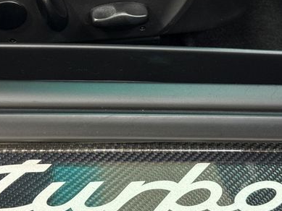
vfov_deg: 18.6
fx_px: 644
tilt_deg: -48.9
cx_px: 94
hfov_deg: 24.6
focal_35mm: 79
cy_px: 61
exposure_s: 1/60
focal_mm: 6.76
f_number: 1.78
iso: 250
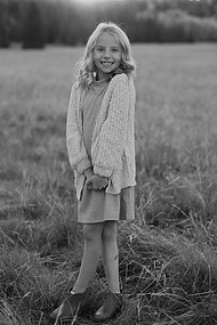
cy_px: 128
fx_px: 714
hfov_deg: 17.3
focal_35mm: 79
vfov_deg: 25.6
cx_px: 104
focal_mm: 50
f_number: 2
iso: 160
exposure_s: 1/500
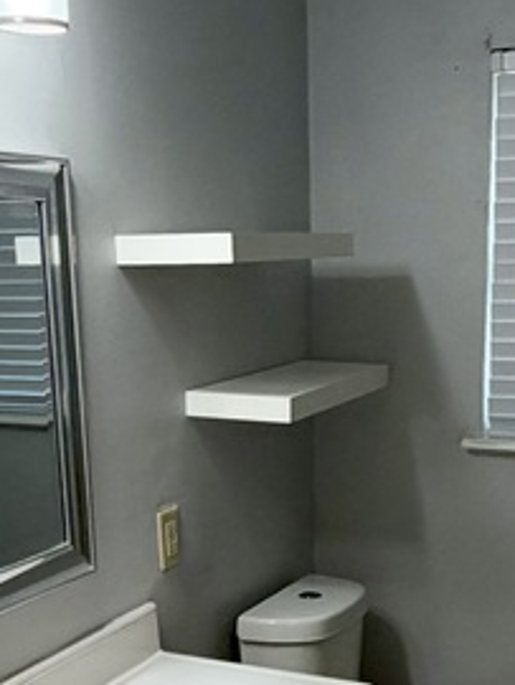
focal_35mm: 56
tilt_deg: -17.6
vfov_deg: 33.1
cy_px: 573
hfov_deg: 26.0
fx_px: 1109
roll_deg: +0.9
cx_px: 332
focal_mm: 2.22
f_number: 2.2
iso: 250
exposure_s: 1/120
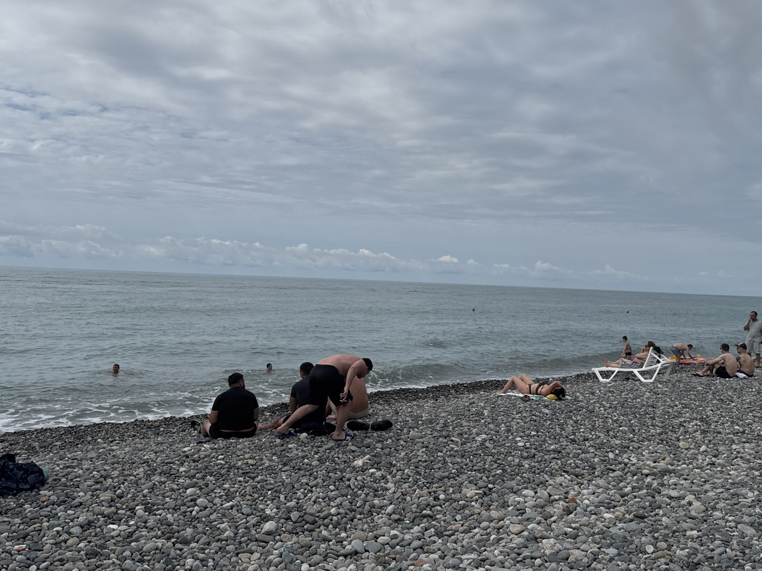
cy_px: 244
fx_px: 682
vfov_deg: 45.3
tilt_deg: +3.2
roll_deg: -3.1
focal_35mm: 31
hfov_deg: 57.8
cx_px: 465
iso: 80
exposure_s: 1/12346
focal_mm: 6.76
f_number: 1.78
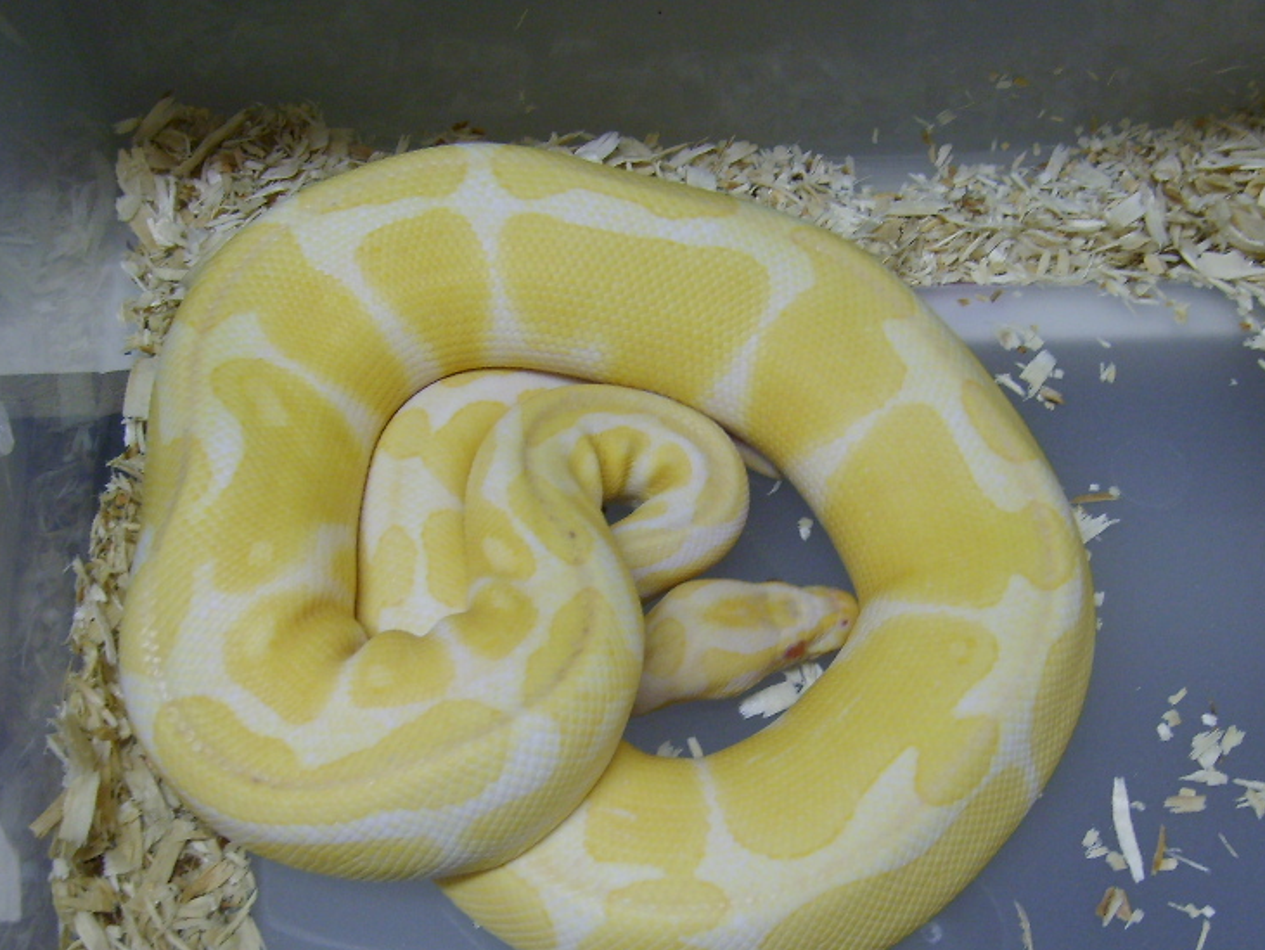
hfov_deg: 38.9
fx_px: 1792
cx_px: 689
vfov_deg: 29.6
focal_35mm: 49
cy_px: 602
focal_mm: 5.8
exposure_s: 1/30
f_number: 2.8
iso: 113
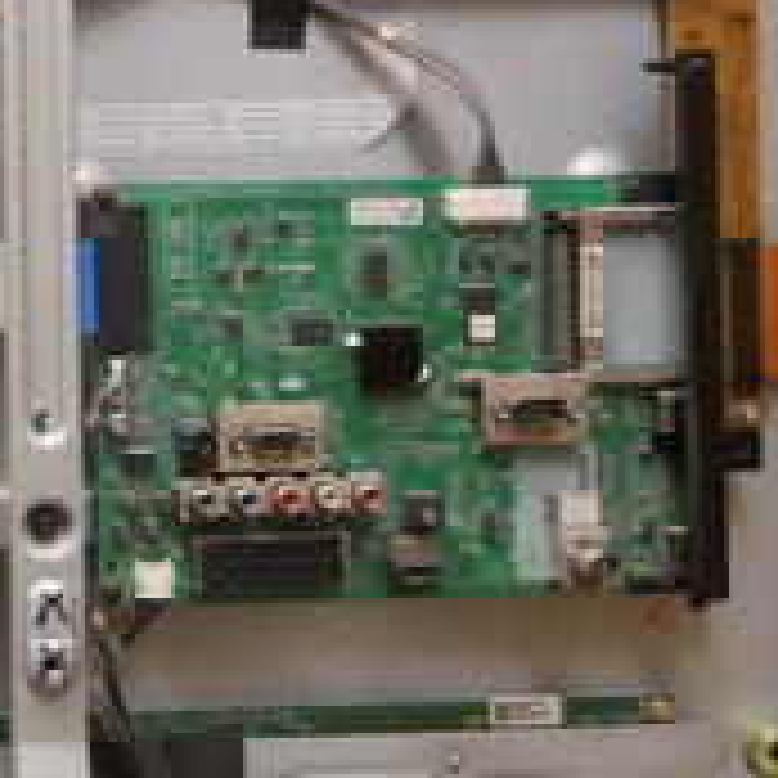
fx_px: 3458
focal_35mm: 136
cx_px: -526
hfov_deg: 12.0
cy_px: 182
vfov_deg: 12.8
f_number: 3.1
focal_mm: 6.72
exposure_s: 1/30
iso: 250
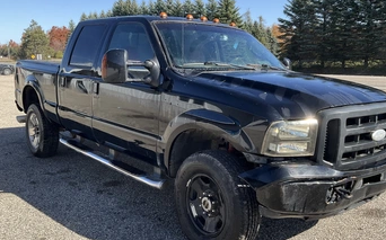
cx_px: 217
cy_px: 114
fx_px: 378
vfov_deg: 35.2
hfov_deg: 53.9
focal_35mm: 36
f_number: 1.8
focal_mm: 3
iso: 25
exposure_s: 1/842
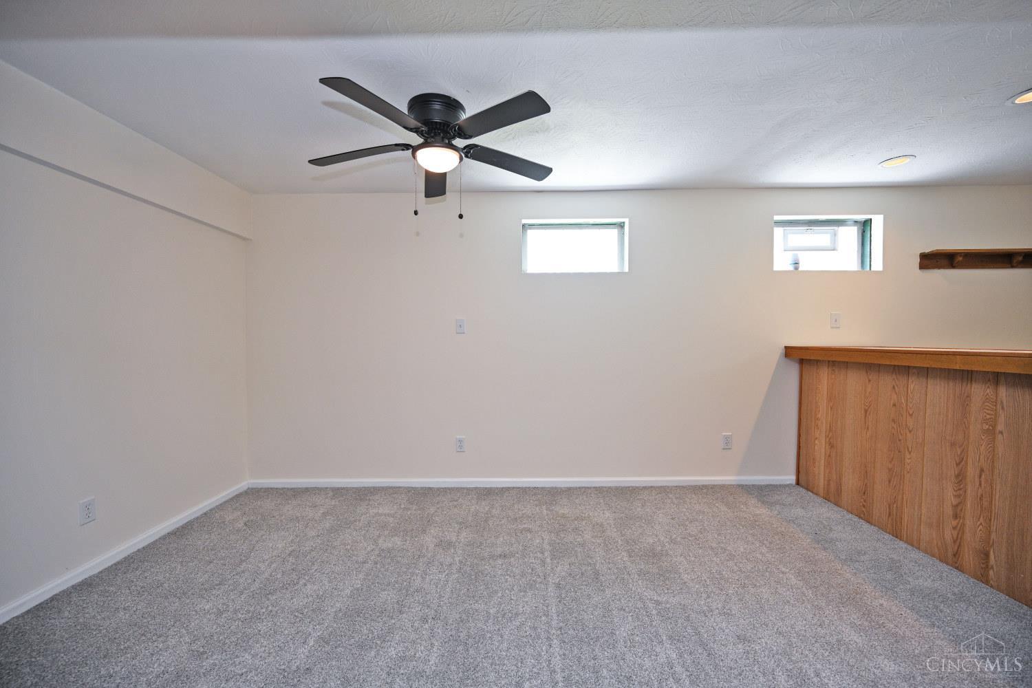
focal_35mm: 14
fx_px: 401
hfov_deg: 104.3
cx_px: 516
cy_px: 344
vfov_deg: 81.2
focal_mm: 14
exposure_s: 1/60
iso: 320
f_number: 4
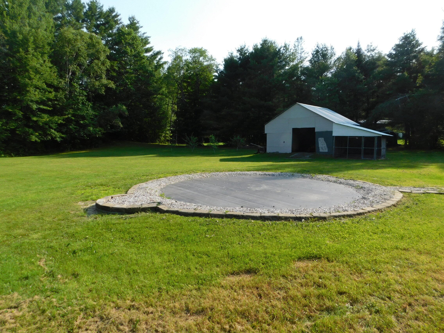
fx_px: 295
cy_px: 166
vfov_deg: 58.9
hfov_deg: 73.9
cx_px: 222
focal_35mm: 23
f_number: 3
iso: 125
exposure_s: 1/1000
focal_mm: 4
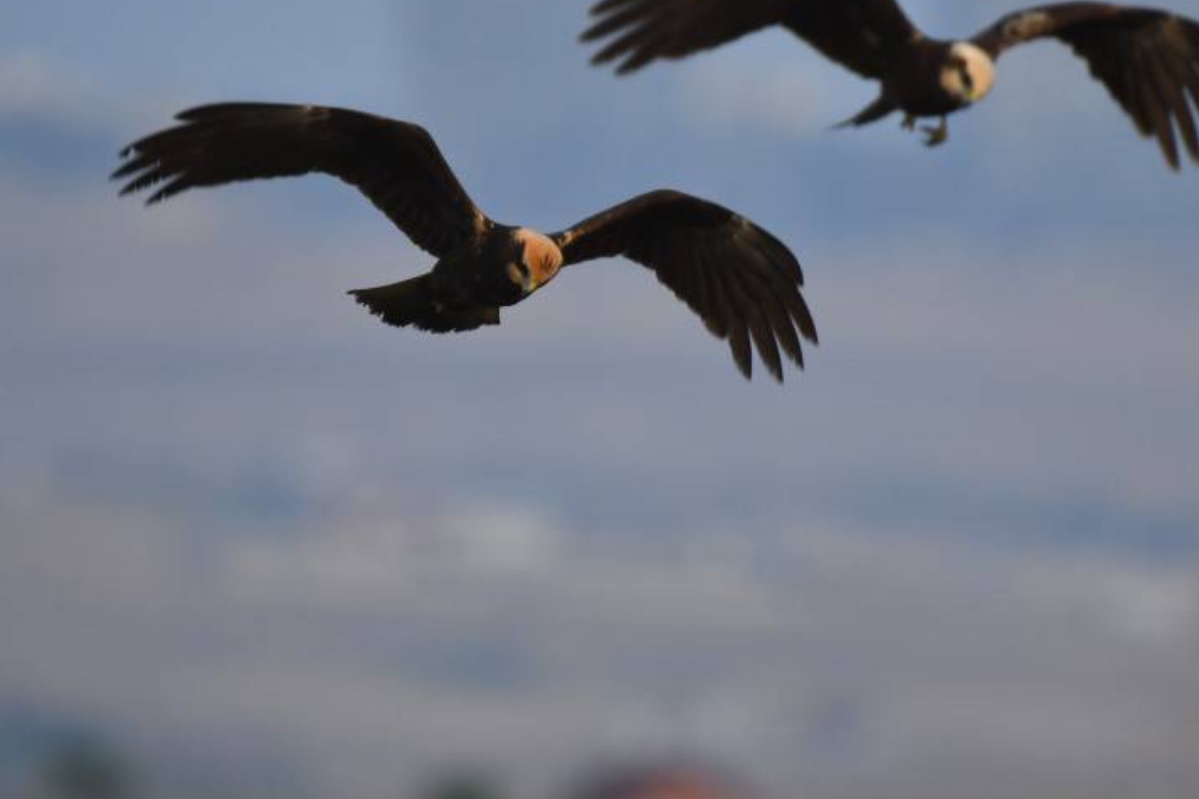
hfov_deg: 1.9
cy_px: 271
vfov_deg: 1.2
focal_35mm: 1105
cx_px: 639
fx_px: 36792
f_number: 5.6
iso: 800
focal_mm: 500
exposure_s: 1/800
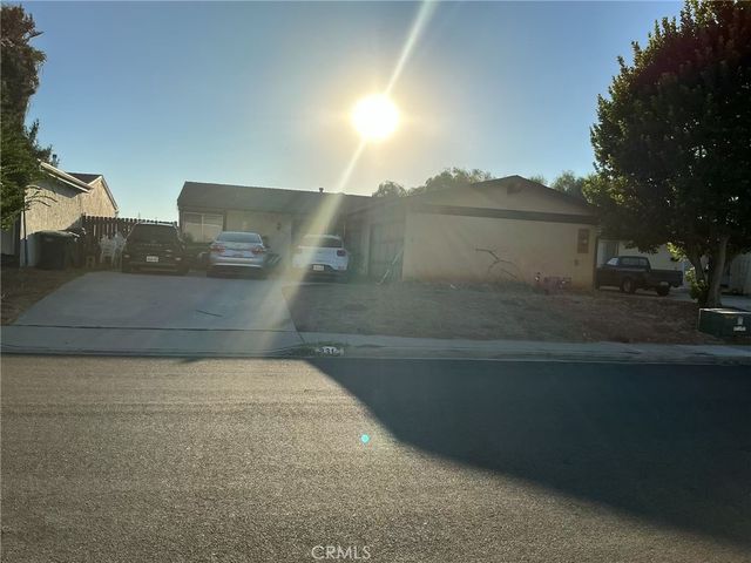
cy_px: 282
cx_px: 376
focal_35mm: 29
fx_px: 629
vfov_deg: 48.2
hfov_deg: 61.7
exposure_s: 1/3322
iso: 25
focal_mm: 3
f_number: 1.8
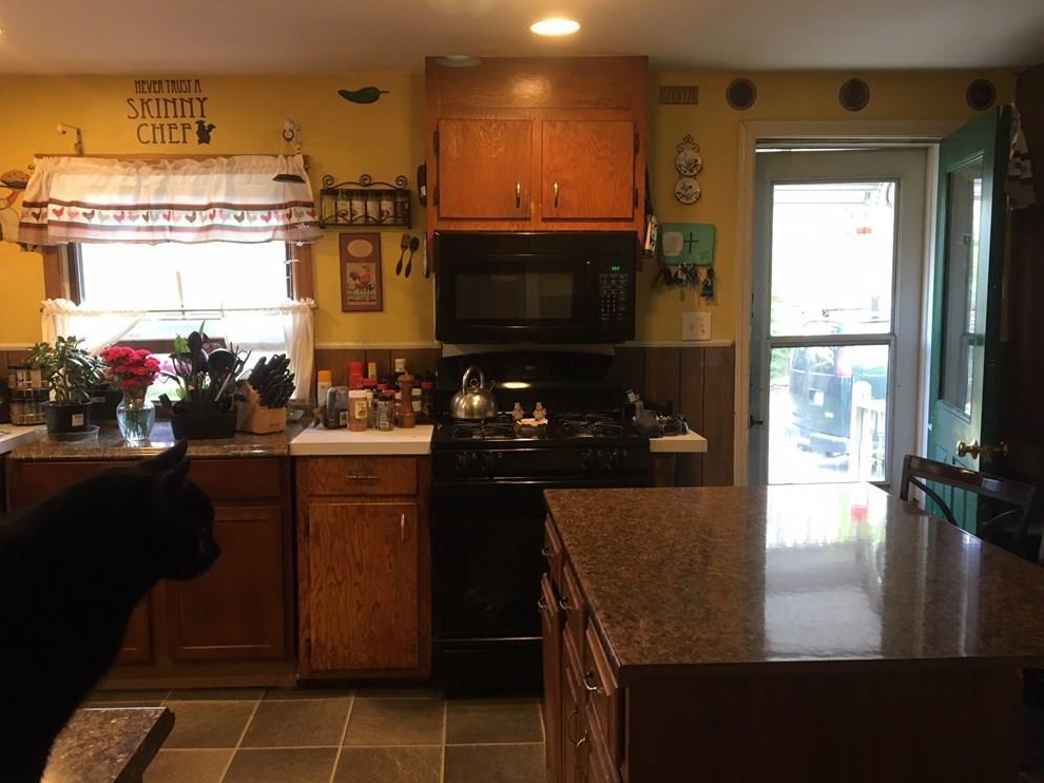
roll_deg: -0.6
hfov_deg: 60.0
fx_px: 905
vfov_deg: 46.8
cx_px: 505
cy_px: 393
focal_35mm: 30
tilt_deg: -6.8
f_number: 2.2
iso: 100
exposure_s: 1/30
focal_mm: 4.15
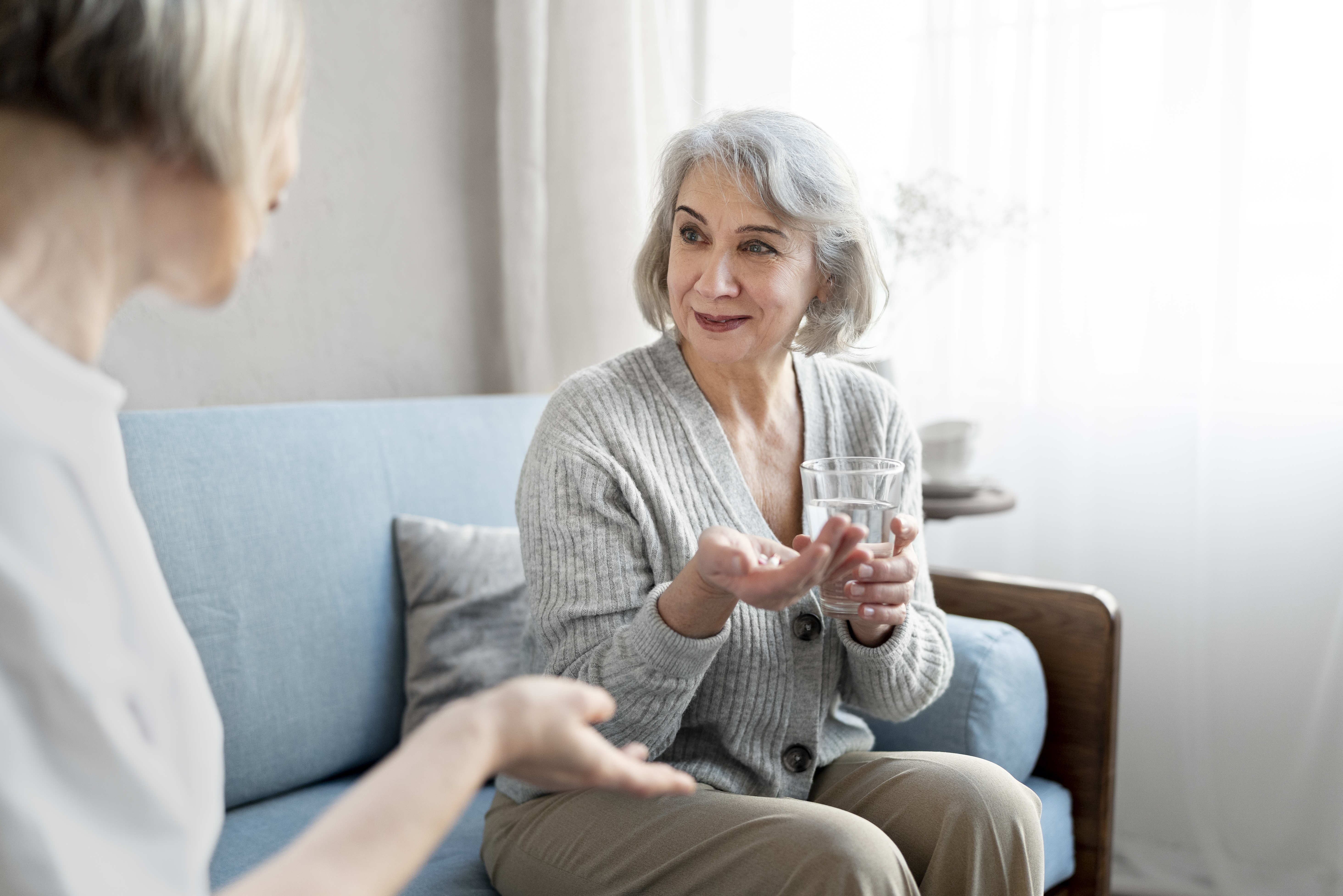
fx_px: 1306
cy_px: 448
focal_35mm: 35
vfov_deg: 37.9
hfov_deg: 54.4
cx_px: 672
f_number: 1.6
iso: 500
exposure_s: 1/320
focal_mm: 35
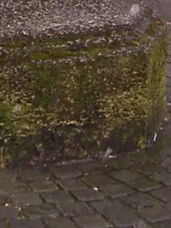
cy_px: -297
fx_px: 1207
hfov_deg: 8.1
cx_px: 28
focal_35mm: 183
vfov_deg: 9.7
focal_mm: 5.8
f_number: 2.6
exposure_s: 1/60
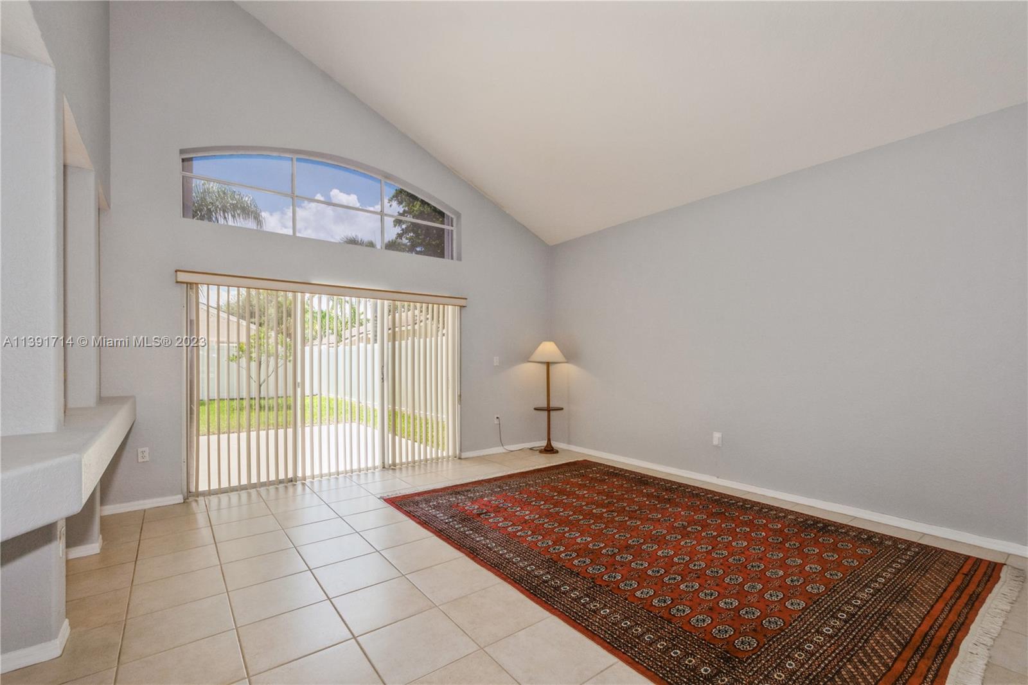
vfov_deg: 77.3
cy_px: 342
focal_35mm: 15
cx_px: 514
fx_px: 428
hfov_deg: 100.4
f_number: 6.3
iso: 250
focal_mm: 10
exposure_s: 1/160
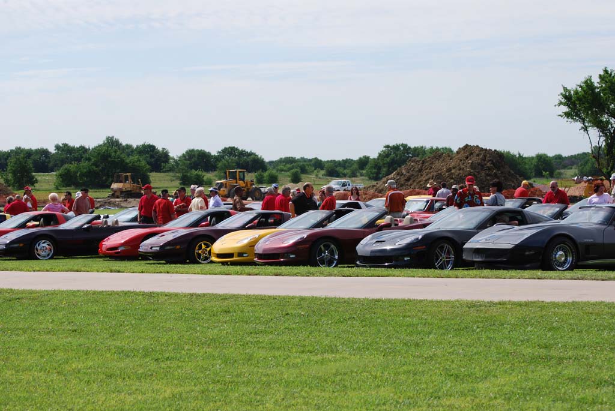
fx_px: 1795
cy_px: 206
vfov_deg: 13.1
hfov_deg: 19.4
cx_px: 308
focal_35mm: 105
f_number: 5.6
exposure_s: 1/500
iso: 110
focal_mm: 70
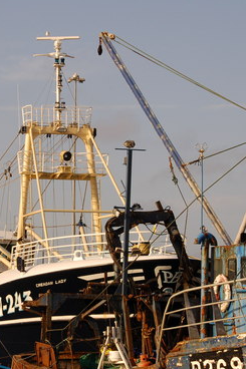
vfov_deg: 17.1
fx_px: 1231
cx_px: 21
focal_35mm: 120
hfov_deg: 11.3
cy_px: 202
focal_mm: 46
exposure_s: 1/500
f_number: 8
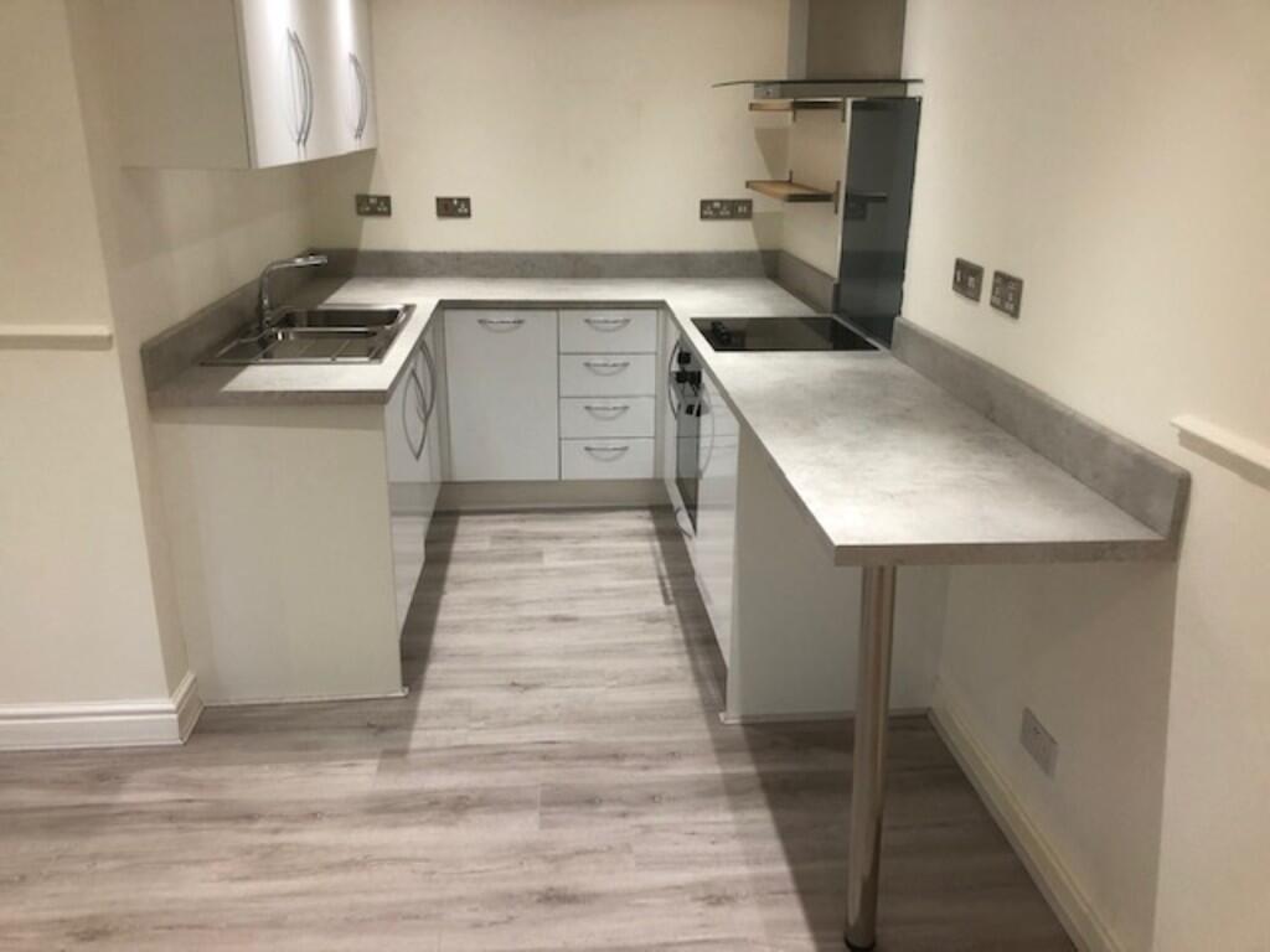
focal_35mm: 28
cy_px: 476
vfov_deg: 49.7
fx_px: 1027
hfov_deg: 63.4
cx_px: 635
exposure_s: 1/25
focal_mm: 3.99
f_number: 1.8
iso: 32
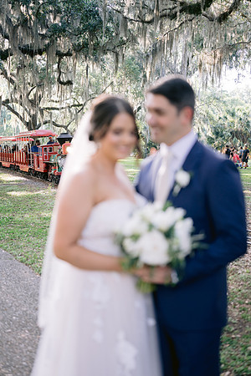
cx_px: 126
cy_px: 188
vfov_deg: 39.6
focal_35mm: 50
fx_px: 523
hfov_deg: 27.0
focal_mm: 50
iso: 160
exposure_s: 1/320
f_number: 1.8
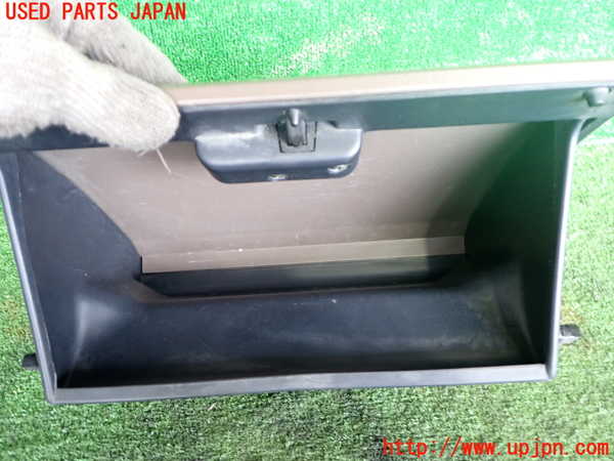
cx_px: 307
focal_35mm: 30
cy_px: 230
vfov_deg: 46.8
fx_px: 532
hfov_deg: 60.0
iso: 400
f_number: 2.3
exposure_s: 1/30
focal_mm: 5.4
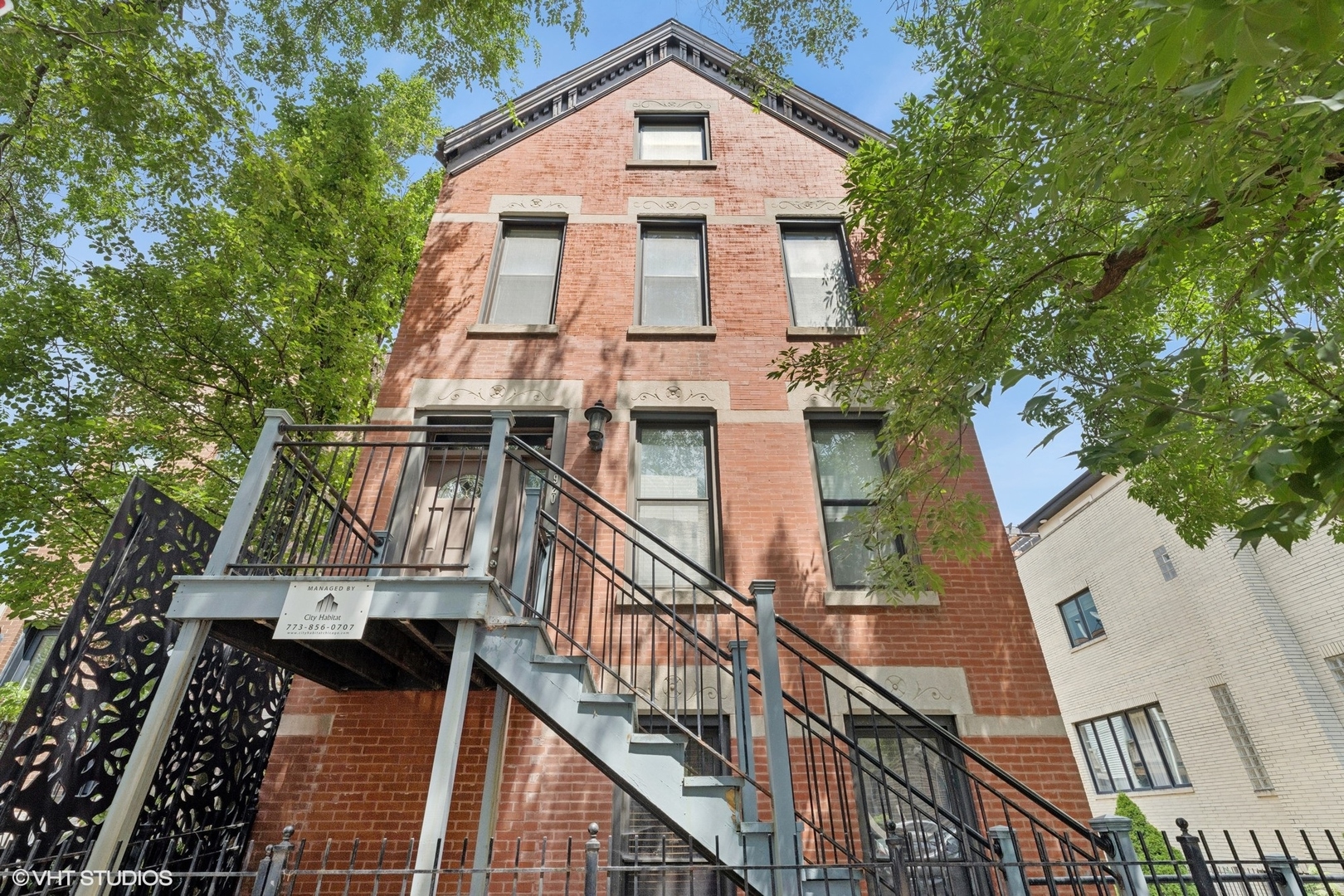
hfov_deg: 96.7
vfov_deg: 73.7
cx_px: 672
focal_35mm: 16
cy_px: 448
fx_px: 597
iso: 320
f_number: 8
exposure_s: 1/640
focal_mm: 16
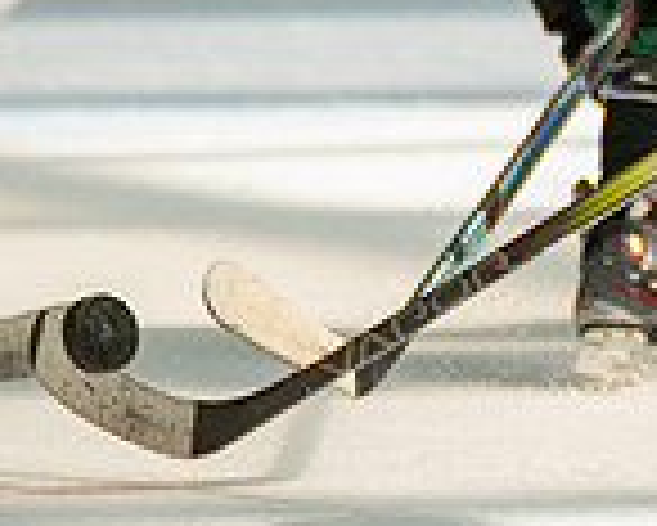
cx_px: 1226
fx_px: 25295
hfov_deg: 1.5
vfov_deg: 1.2
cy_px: -83
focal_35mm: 1300
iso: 1600
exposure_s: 1/5000
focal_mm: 247
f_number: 3.2
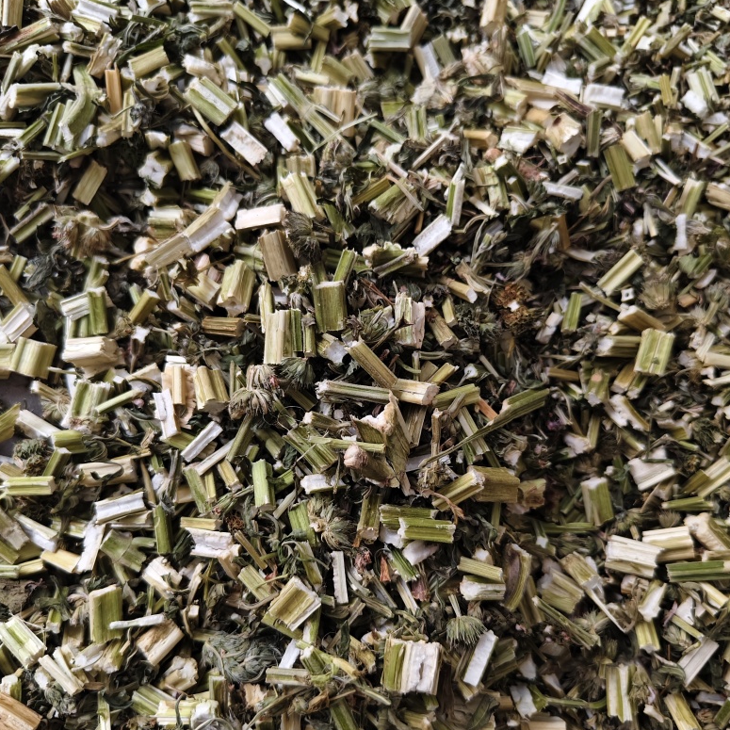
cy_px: 398
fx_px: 668
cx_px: 371
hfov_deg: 57.3
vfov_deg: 57.2
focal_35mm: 28
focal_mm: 5.56
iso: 832
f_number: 1.88
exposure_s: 1/100
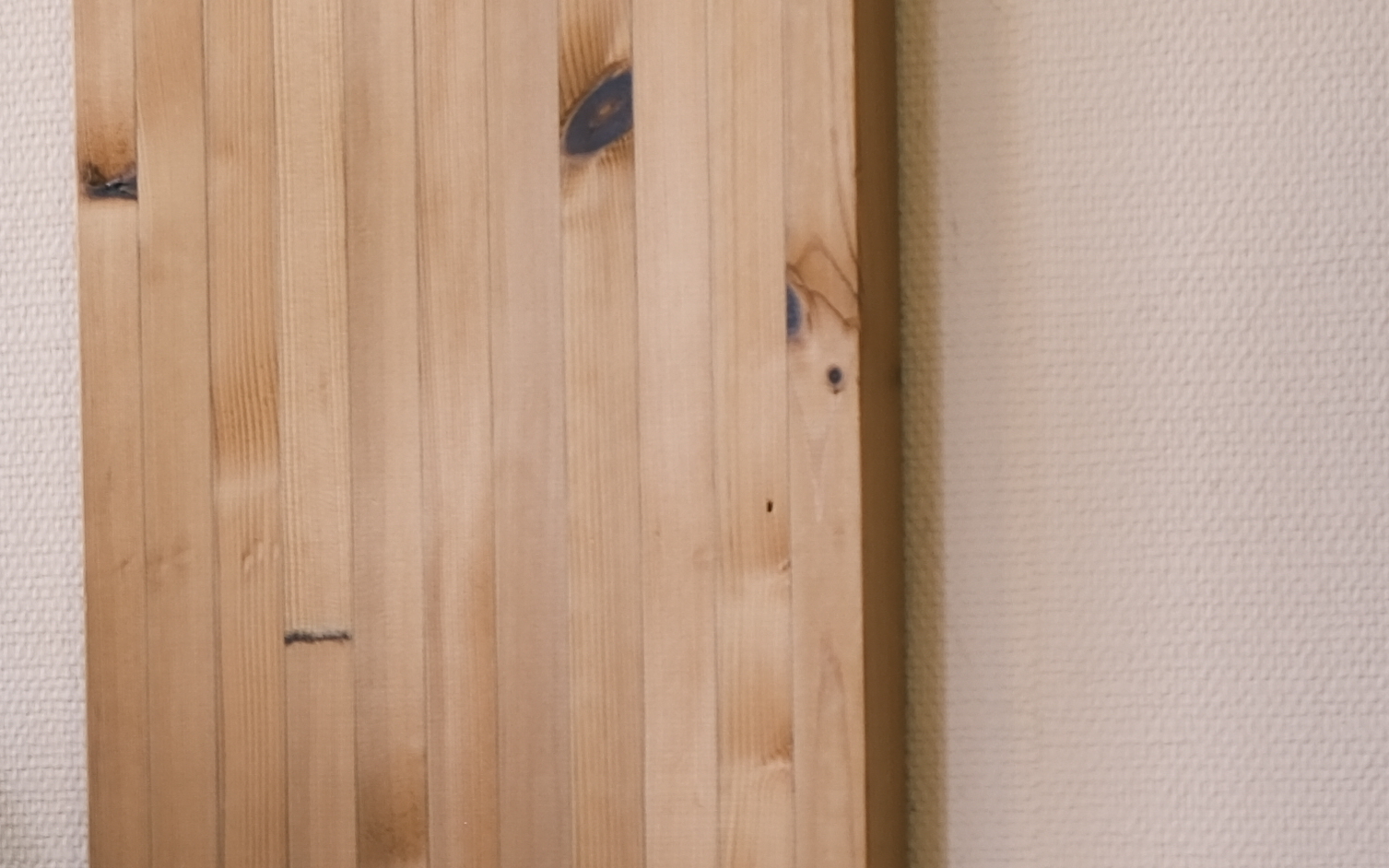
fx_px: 6549
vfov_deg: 7.5
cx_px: 39
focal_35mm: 173
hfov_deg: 12.0
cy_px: 1080
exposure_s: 1/13
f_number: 2.8
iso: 160
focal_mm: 27
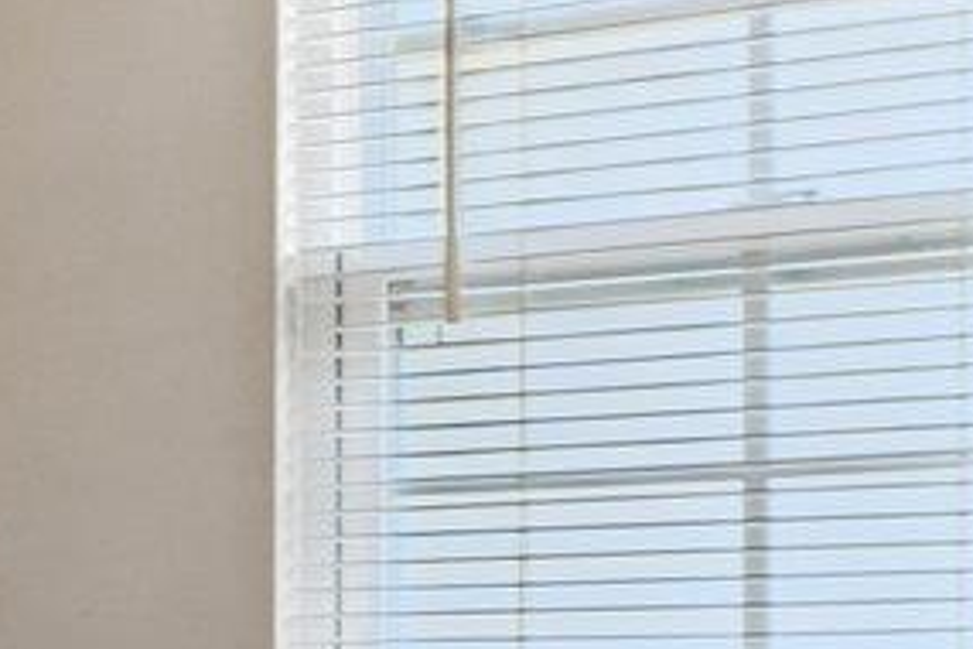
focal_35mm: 115
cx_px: -2386
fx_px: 3108
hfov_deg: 9.7
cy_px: 767
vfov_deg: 11.7
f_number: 9
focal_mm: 16
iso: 250
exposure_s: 1/30
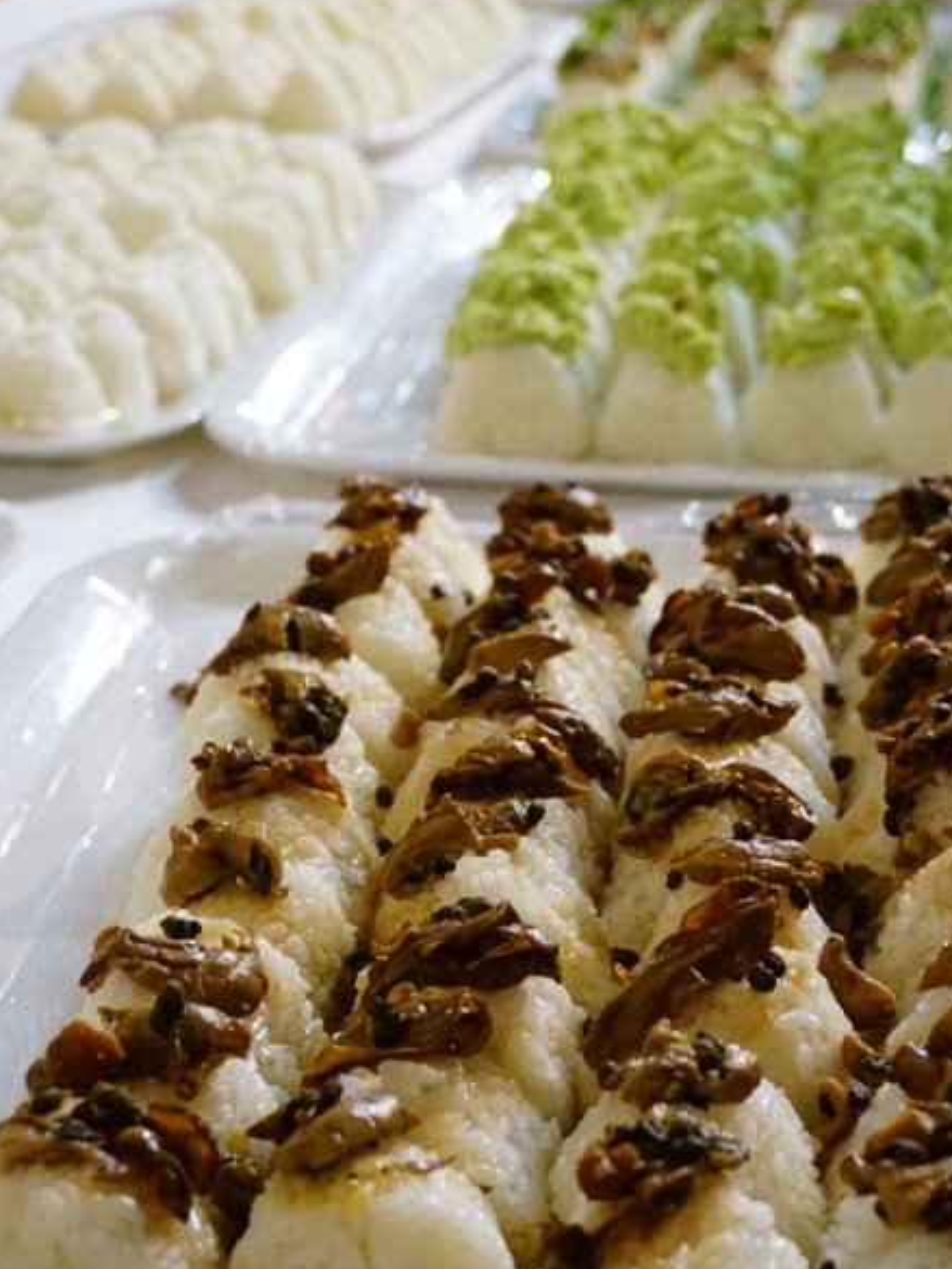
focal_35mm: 67
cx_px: 502
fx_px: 2456
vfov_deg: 28.9
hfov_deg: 21.9
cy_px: 770
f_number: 5
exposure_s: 1/60
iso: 5000
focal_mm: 34
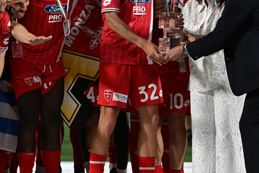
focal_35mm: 390
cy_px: 46
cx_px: 117
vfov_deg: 3.5
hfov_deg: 5.3
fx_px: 2806
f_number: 2.8
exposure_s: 1/2500
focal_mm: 155
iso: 2500
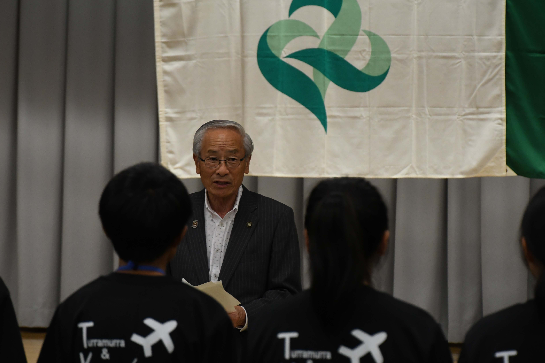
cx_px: 255
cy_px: 164
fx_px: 3134
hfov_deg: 9.9
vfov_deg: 6.6
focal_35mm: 207
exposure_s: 1/200
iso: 2500
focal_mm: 122
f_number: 5.6
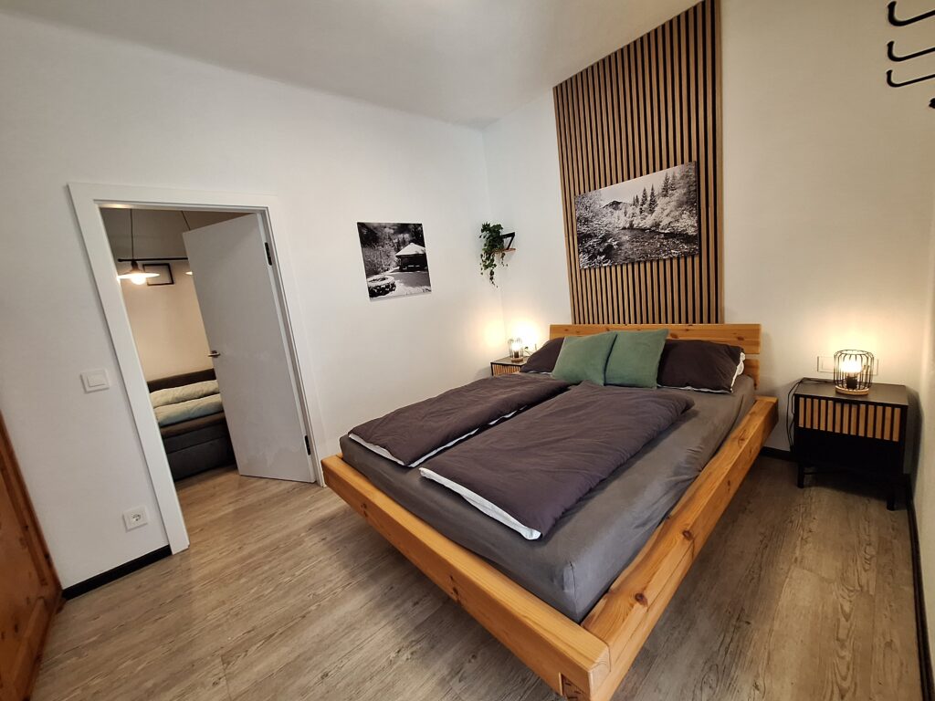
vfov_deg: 89.9
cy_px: 350
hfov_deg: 106.2
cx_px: 468
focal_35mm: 13
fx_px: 351
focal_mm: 1.74
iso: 200
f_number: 2.2
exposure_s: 1/30
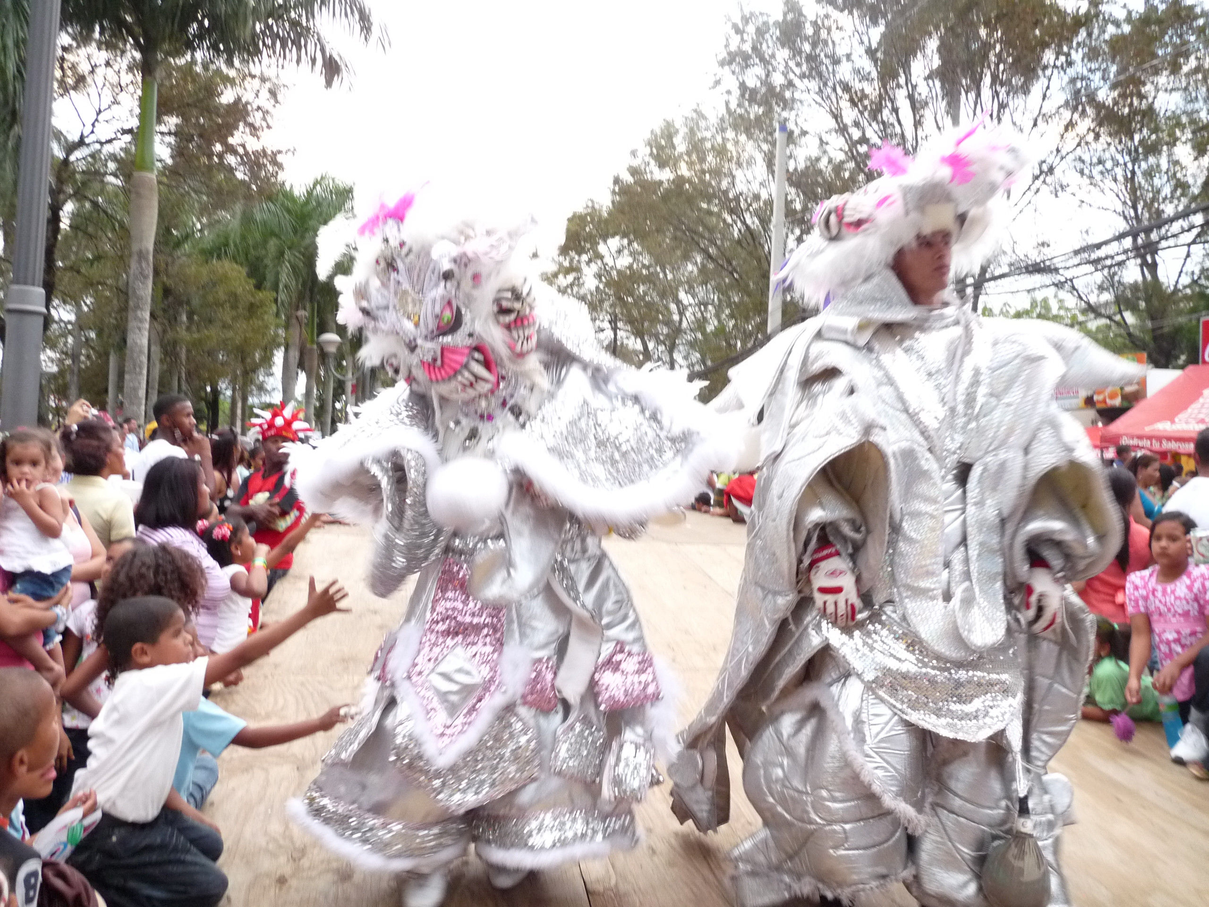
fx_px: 943
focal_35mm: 27
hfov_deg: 65.3
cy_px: 454
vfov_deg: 51.4
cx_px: 604
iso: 320
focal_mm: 4.8
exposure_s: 1/60
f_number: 2.8
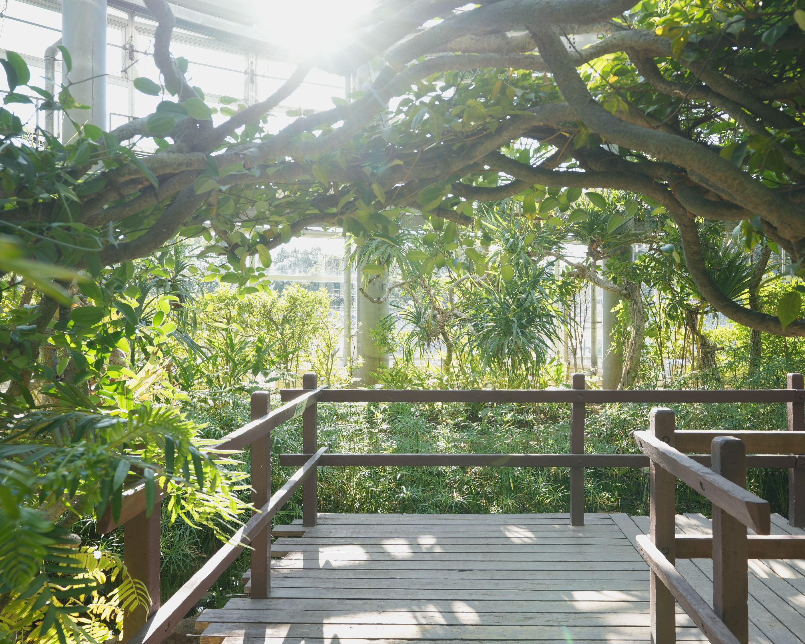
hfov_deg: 62.1
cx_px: 435
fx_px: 667
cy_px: 316
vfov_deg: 51.5
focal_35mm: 28
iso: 200
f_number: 5.6
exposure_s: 1/60
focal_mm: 24
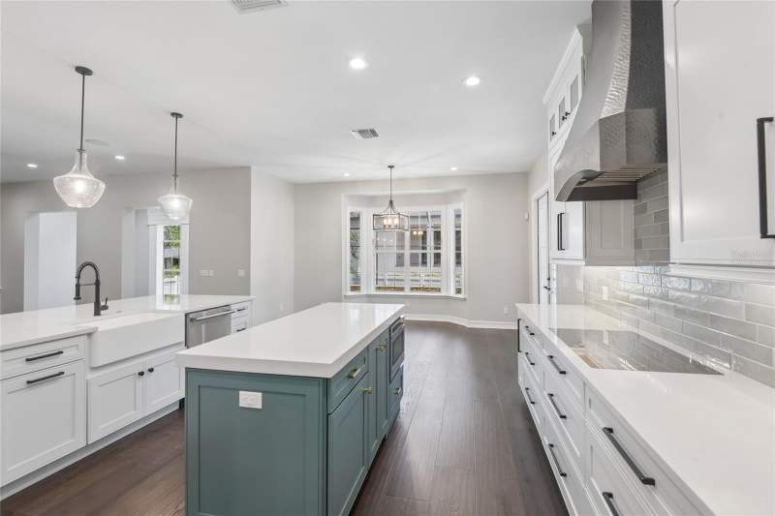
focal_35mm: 16
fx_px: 344
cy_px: 258
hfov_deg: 96.7
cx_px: 388
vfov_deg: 73.7
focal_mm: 16
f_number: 8
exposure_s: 1/40
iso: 400
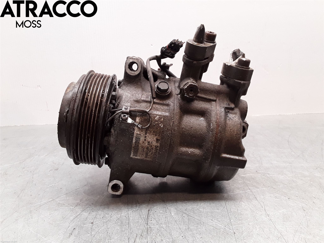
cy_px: 122
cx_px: 162
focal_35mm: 28
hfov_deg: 63.4
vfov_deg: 49.7
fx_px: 262
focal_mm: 2.91
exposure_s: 1/50
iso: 80
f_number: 1.9
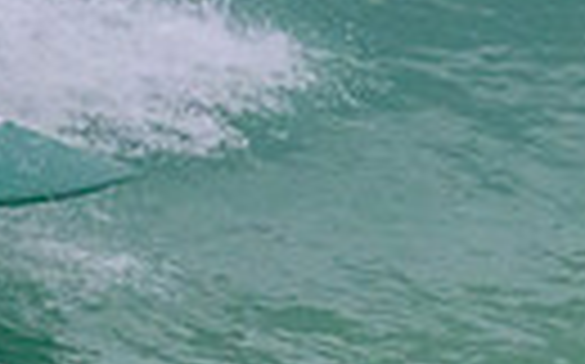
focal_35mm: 3651
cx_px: -126
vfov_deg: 0.4
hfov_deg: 0.6
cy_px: -240
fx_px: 58158
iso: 9000
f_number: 11
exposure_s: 1/2000
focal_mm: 800
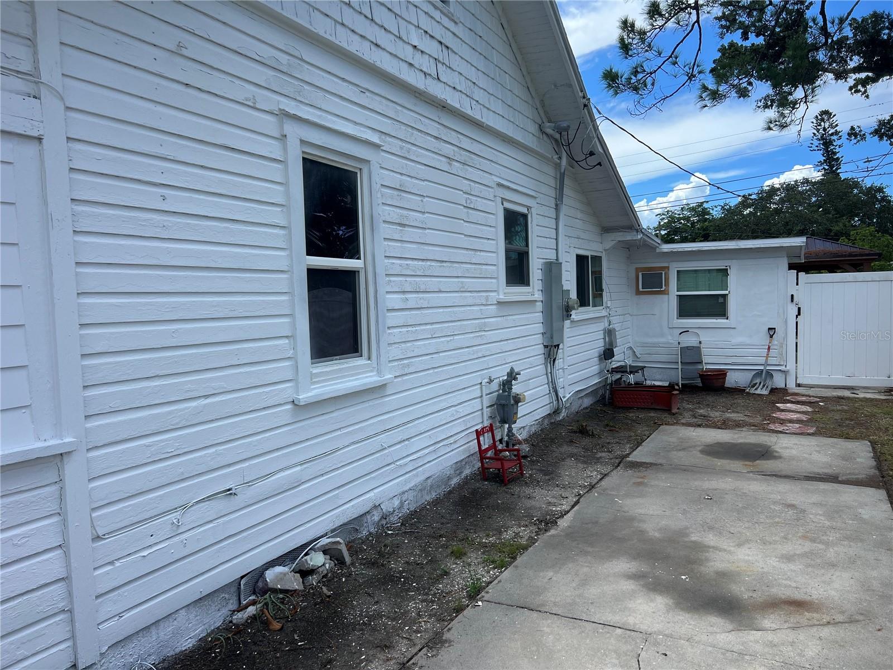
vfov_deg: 53.1
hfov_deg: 67.3
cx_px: 446
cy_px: 335
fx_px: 671
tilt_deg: -5.9
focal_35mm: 26
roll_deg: +2.2
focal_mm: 5.7
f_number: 1.5
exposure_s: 1/2571
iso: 50
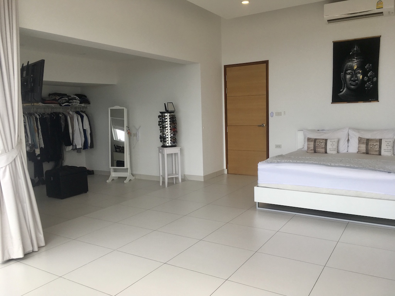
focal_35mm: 29
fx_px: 331
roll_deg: +1.5
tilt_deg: -7.6
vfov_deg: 48.2
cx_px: 198
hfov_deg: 61.7
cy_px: 148
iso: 25
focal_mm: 4.15
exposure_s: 1/398
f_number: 2.2
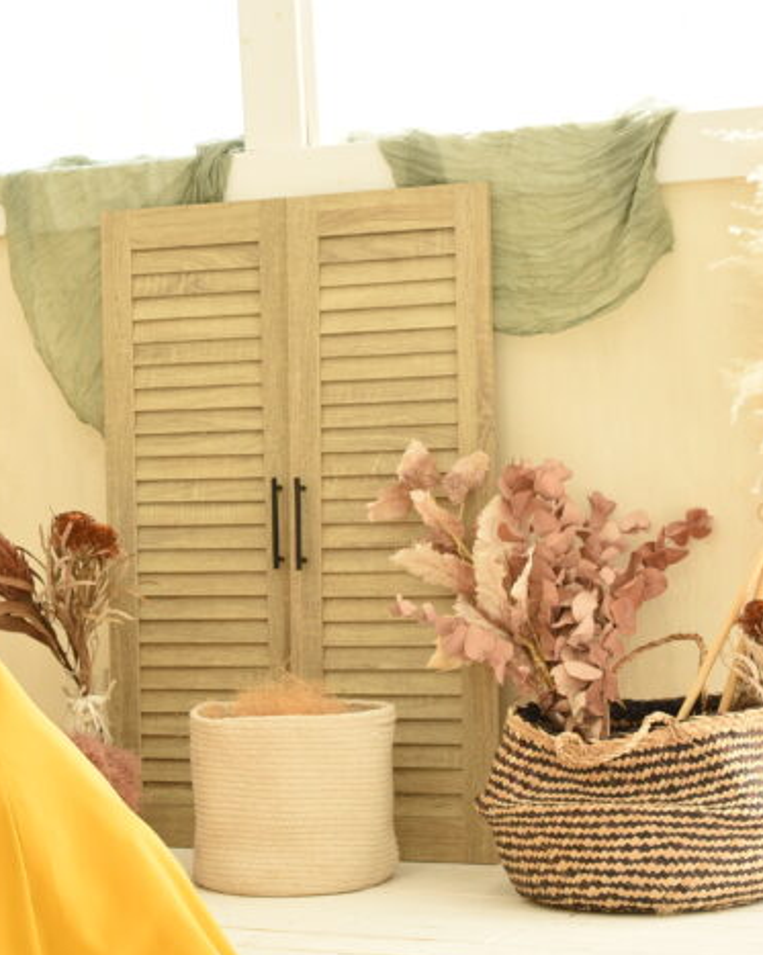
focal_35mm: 103
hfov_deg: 14.4
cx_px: -186
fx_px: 2910
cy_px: 367
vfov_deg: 18.6
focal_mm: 50
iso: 640
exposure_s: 1/200
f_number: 5.6
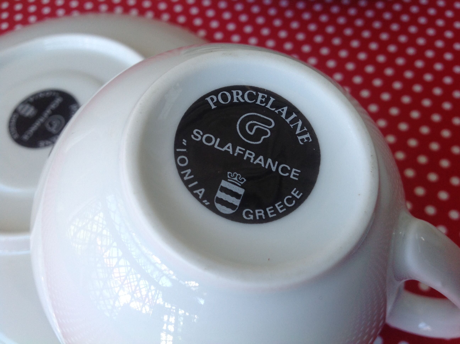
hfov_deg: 52.7
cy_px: 172
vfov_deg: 40.6
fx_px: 464
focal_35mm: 35
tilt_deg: -55.9
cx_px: 230
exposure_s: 1/60
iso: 64
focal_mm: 4.28
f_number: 2.4
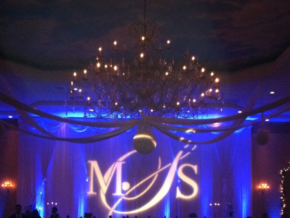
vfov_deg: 29.9
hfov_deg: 40.4
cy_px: 187
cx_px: 145
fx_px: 394
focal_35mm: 47
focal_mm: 3.85
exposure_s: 1/15
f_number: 2.8
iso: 640
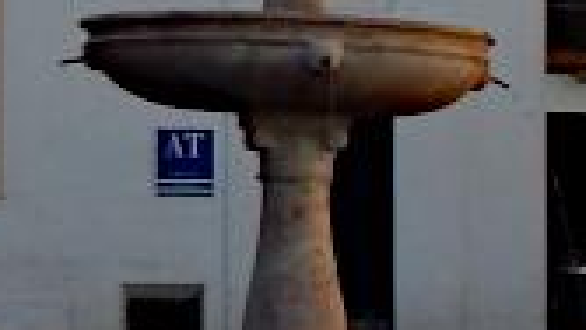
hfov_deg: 10.1
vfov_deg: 6.7
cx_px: 1495
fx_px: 2797
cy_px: 316
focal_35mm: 180
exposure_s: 1/1500
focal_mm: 4
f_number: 3
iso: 125
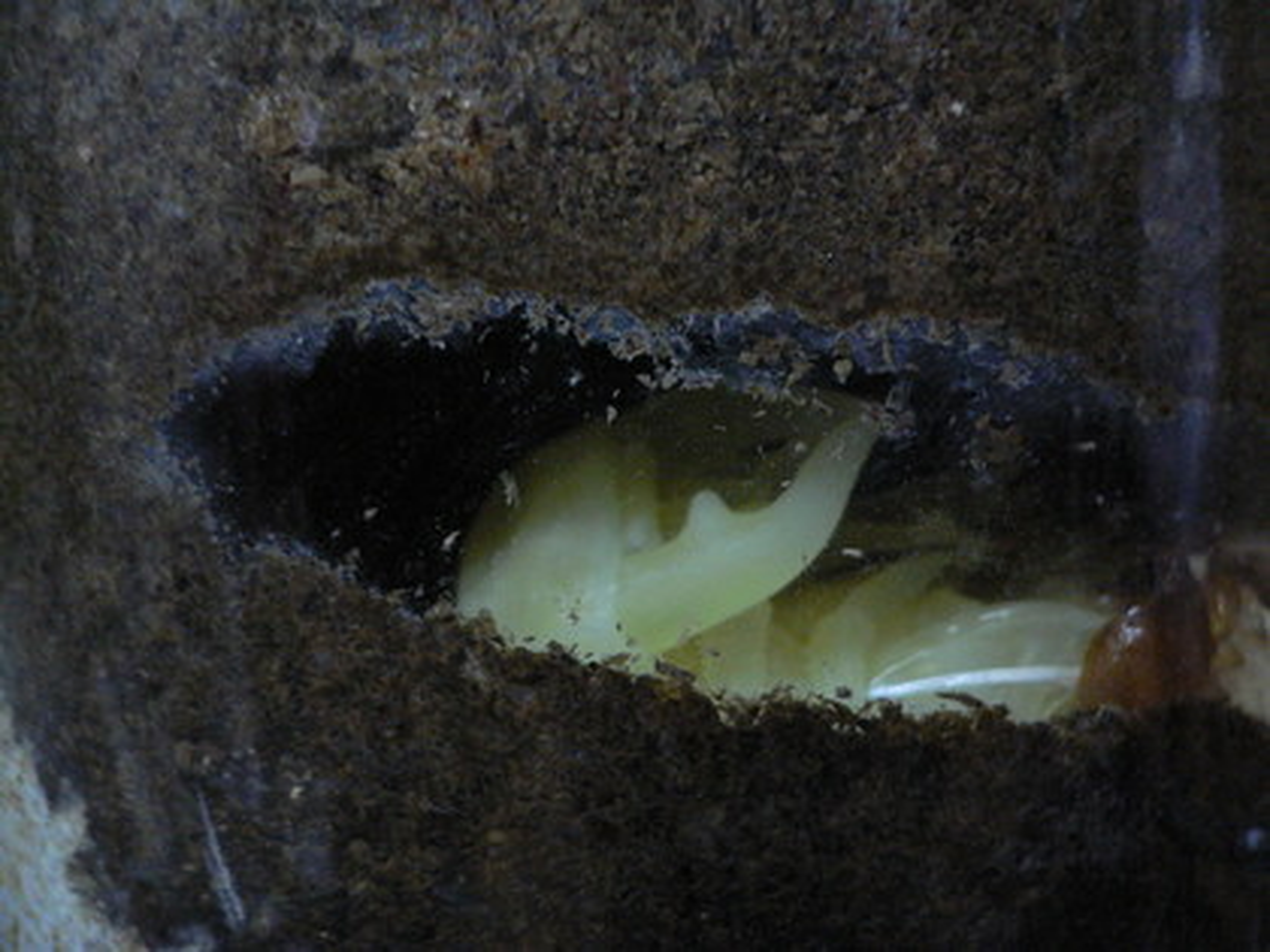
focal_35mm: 35
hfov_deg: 52.6
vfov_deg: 40.7
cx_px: 635
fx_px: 1284
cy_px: 476
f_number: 2.8
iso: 200
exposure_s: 1/8
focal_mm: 5.8
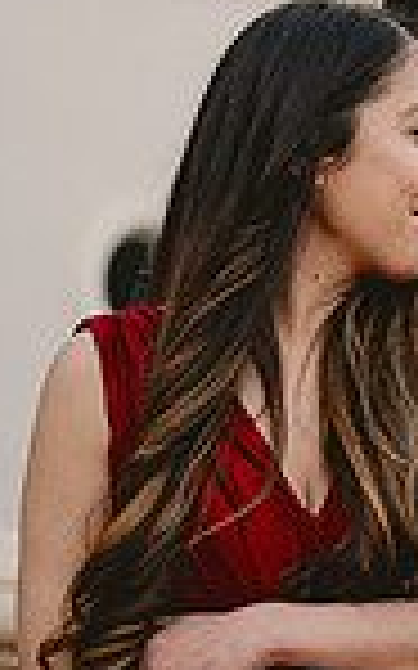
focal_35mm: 154
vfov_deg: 13.6
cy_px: 436
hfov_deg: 8.4
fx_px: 2810
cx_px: 591
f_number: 2
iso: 400
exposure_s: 1/2000
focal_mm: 50
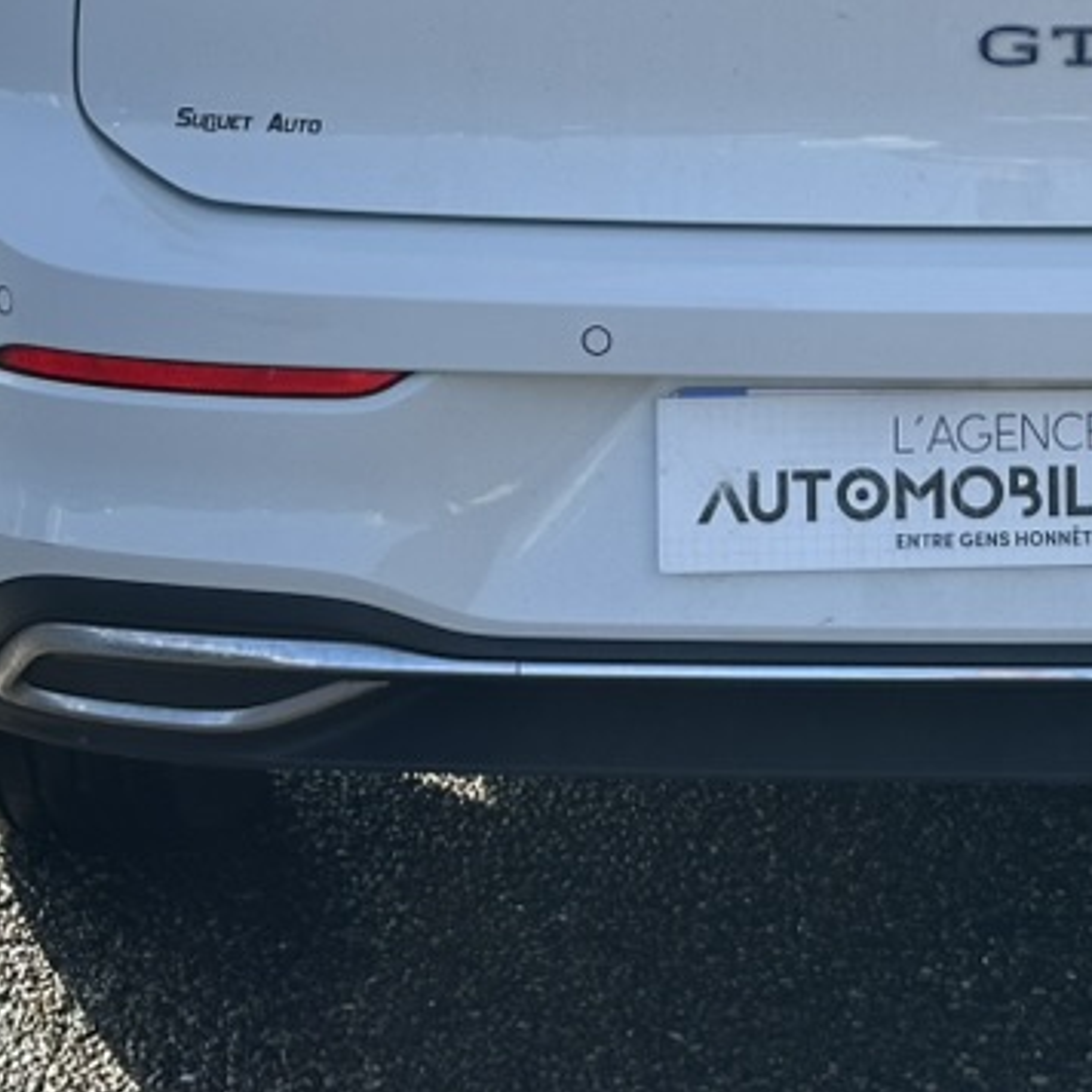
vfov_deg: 14.1
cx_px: 1028
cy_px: -31
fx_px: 4354
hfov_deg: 14.1
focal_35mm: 122
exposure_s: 1/1783
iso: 64
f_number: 1.78
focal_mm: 6.86
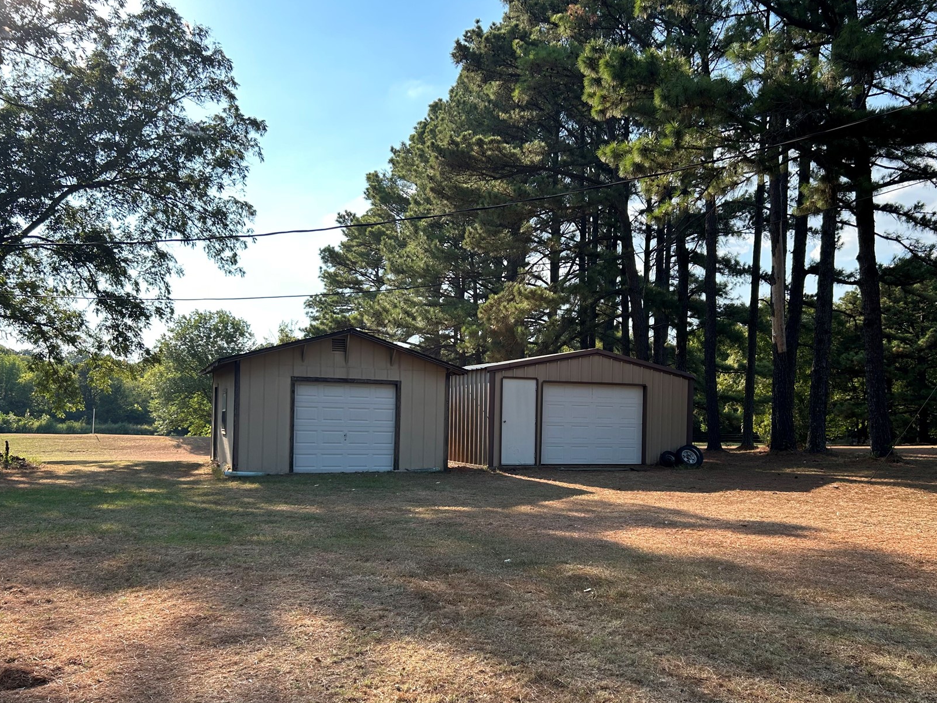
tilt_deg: +0.0
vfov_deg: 45.3
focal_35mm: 31
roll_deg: +0.4
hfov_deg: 58.3
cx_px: 476
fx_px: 839
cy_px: 407
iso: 50
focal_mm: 5.7
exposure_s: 1/1344
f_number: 1.5
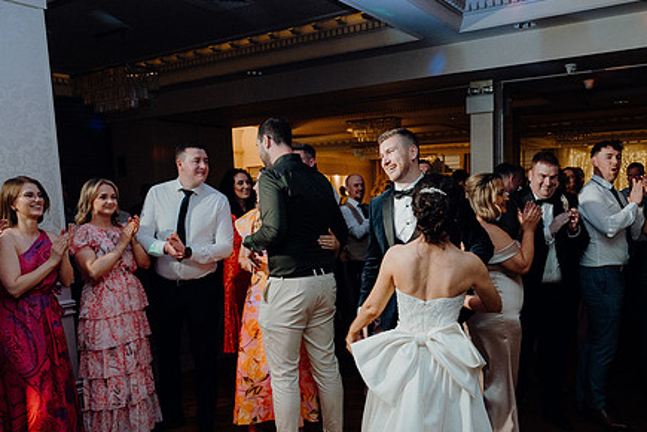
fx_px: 575
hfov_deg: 58.4
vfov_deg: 40.9
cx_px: 376
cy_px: 264
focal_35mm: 32
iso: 2500
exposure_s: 1/160
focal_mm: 24
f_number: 3.5
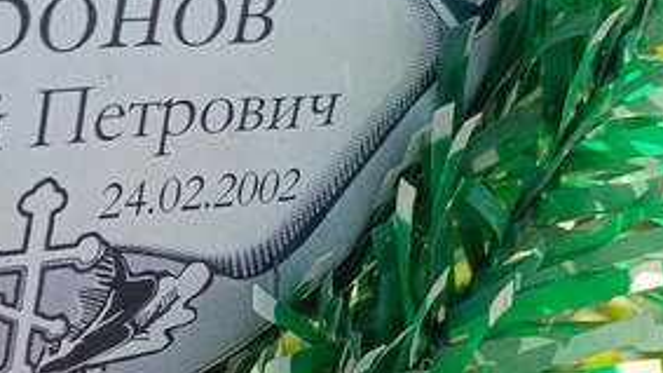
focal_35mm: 77
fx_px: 1353
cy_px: 403
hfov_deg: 27.1
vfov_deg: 15.3
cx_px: 162
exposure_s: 1/317
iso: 112
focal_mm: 4.76
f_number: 1.69
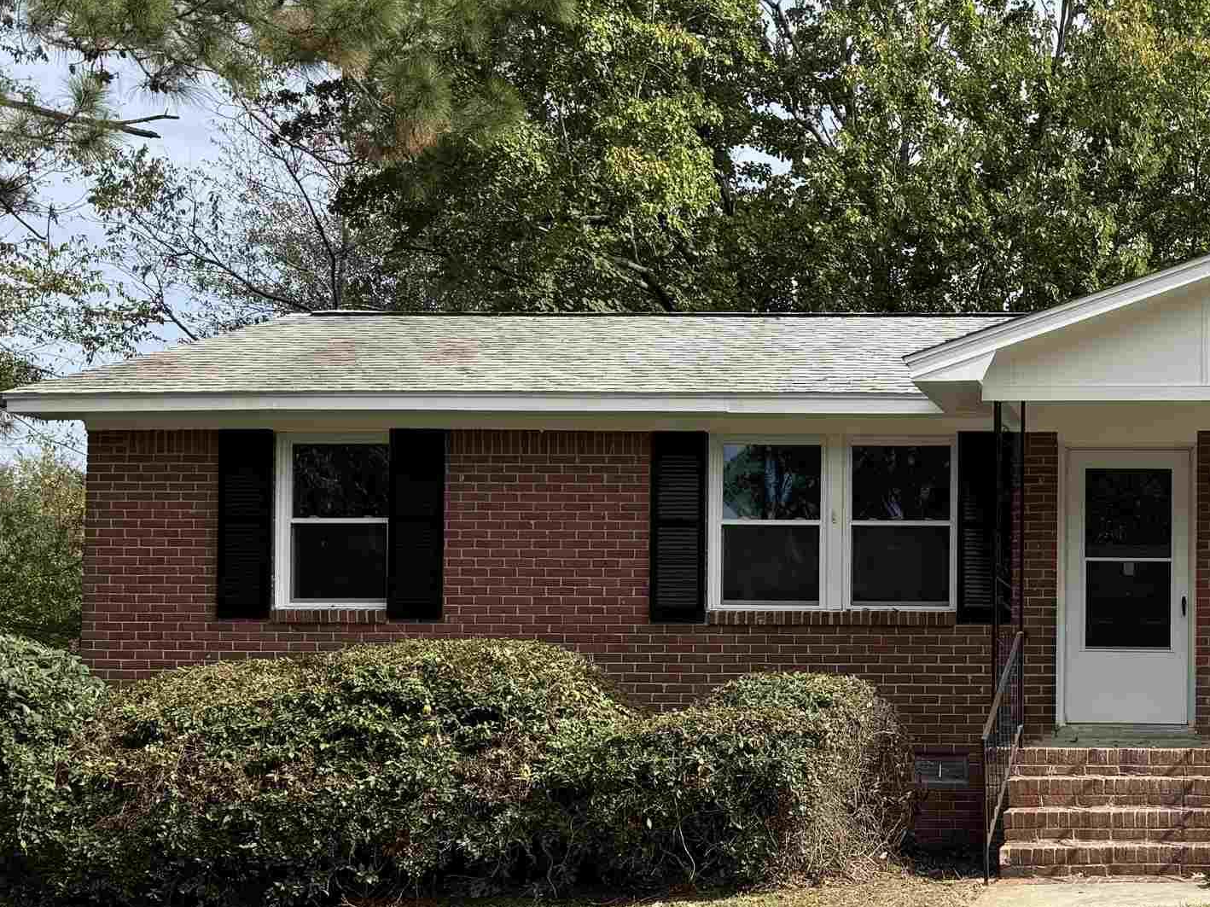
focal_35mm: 52
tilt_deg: +0.2
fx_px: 1817
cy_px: 611
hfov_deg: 34.7
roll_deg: -0.3
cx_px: 1092
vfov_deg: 27.8
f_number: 1.78
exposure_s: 1/3247
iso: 80
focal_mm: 6.76
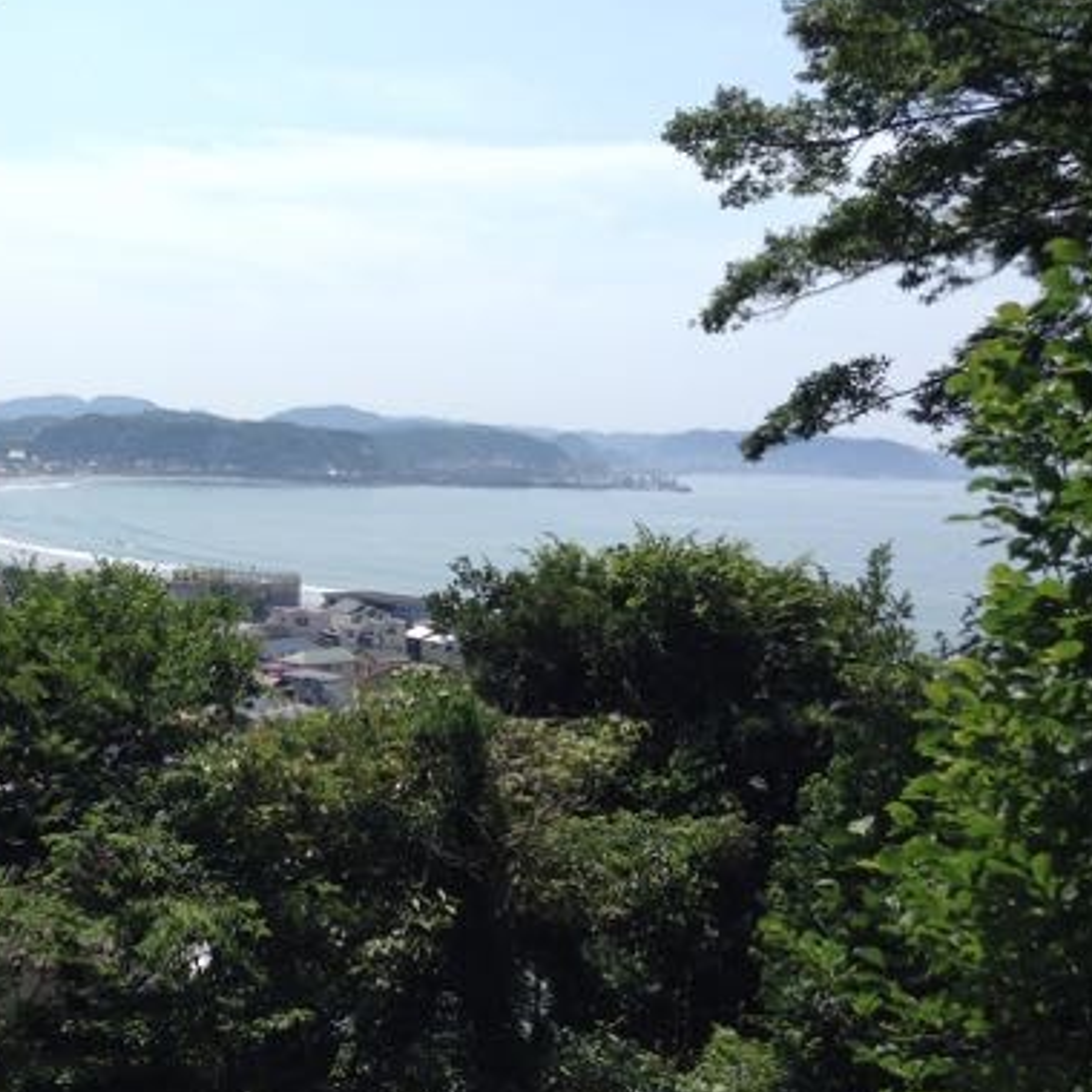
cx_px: 190
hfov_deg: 33.5
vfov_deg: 34.6
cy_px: 603
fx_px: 1749
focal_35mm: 49
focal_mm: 3.3
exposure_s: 1/1259
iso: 25
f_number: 2.4
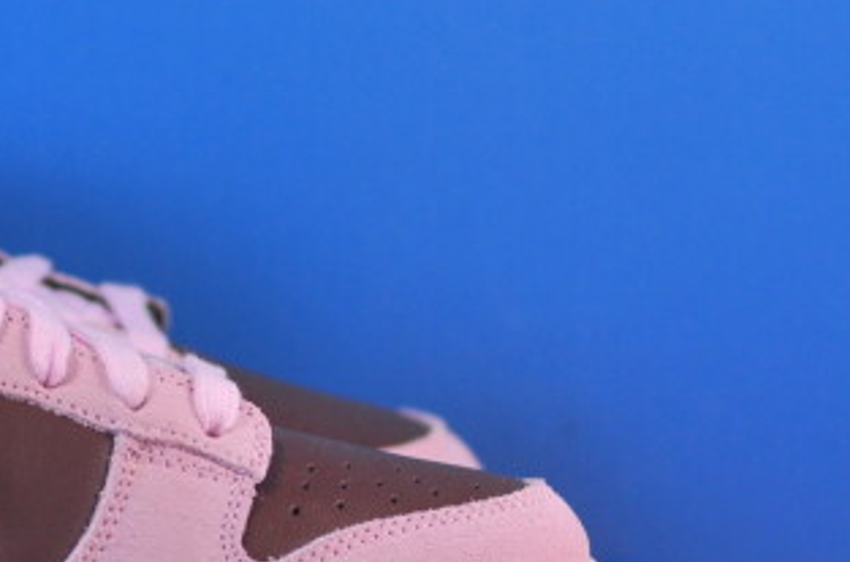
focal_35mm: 192
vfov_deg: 7.1
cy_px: 227
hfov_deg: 10.6
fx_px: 4522
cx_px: -128
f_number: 2.8
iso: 250
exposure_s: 1/320
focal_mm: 50
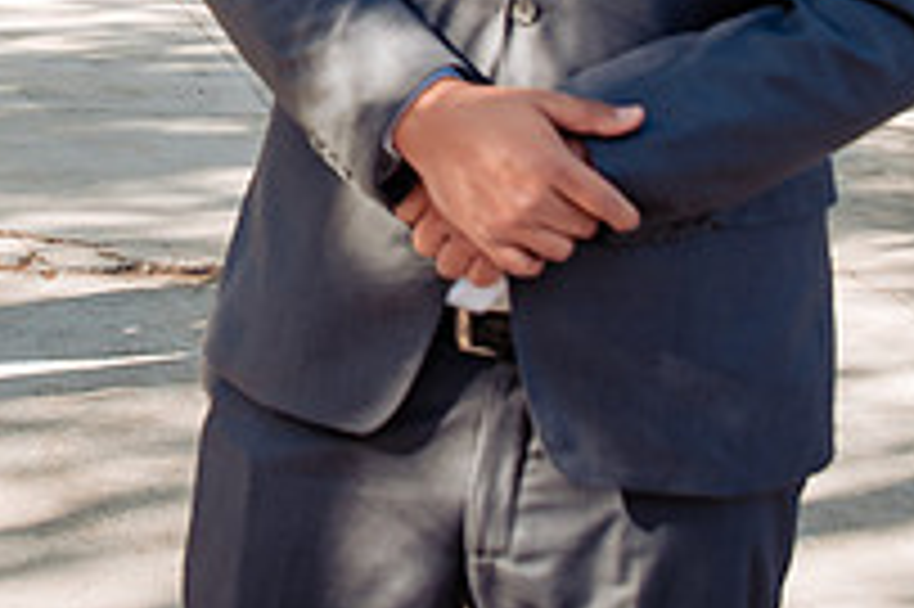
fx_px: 2537
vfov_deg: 13.1
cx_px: 36
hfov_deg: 19.9
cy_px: -205
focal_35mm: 100
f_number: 4
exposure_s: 1/160
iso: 100
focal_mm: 35
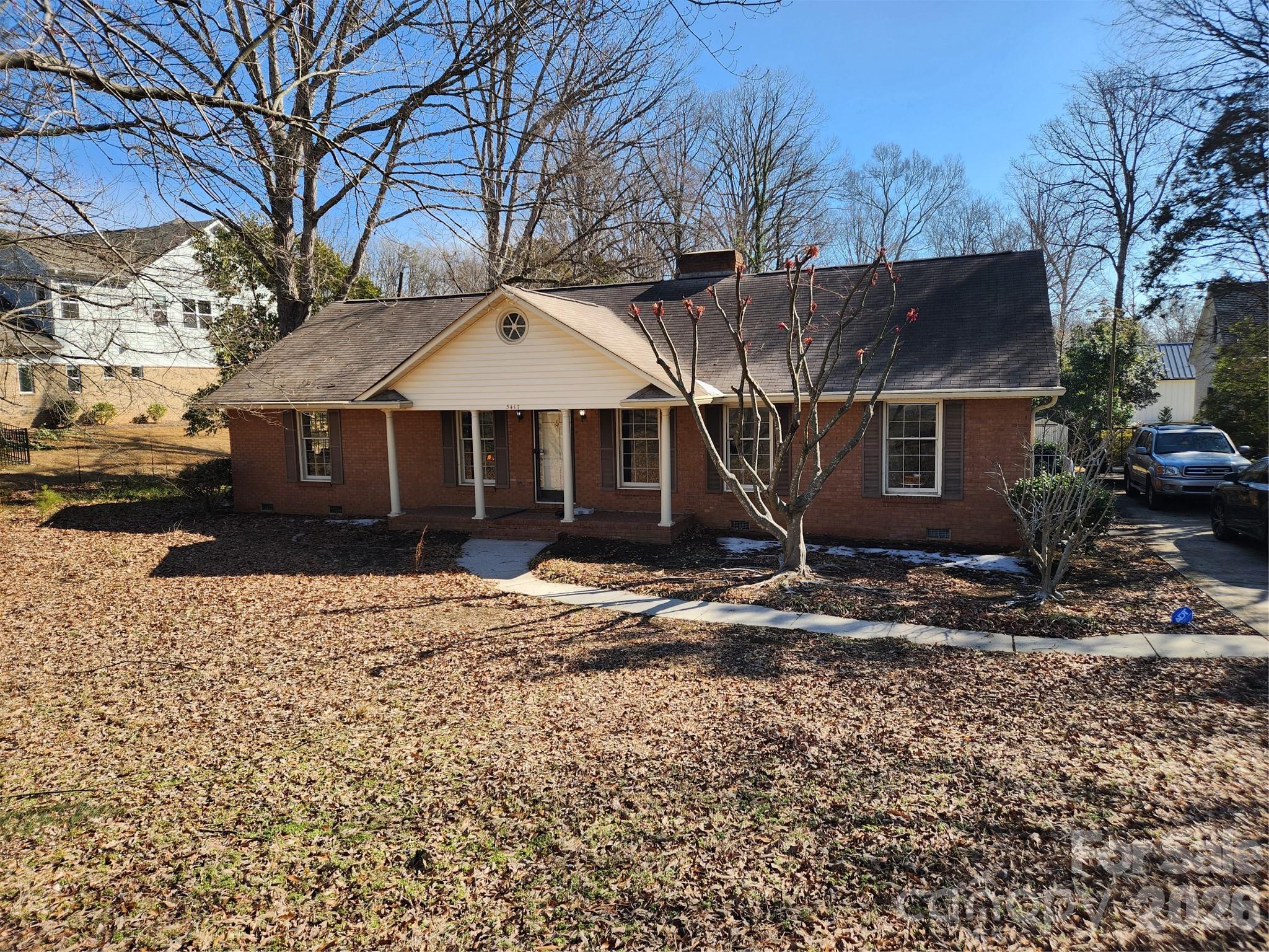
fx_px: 843
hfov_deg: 73.9
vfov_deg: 58.9
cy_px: 476
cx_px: 634
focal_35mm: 23
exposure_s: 1/790
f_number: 1.8
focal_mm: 5.4
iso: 20
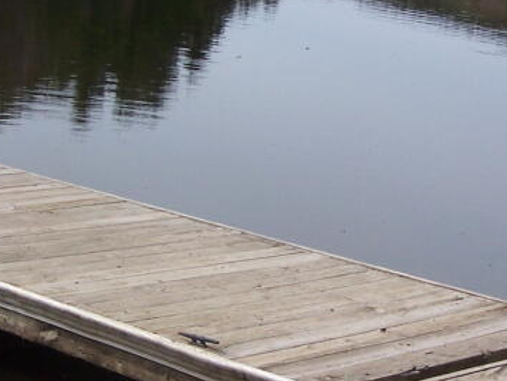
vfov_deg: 13.6
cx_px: 298
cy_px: 235
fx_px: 1597
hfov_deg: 18.0
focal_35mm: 109
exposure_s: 1/1000
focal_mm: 6.3
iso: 80
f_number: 4
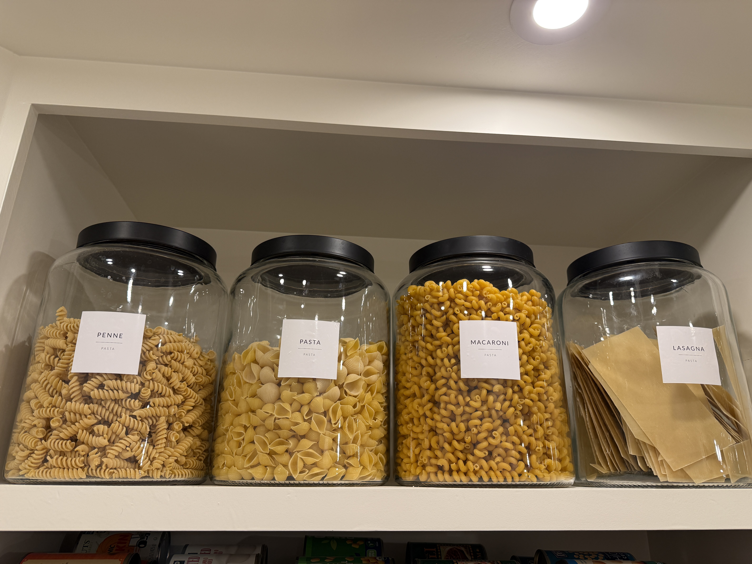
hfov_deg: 71.6
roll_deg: -0.3
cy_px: 282
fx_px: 521
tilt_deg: +19.9
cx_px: 376
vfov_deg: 56.8
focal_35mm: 24
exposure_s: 1/140
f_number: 1.78
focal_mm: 6.76
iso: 100
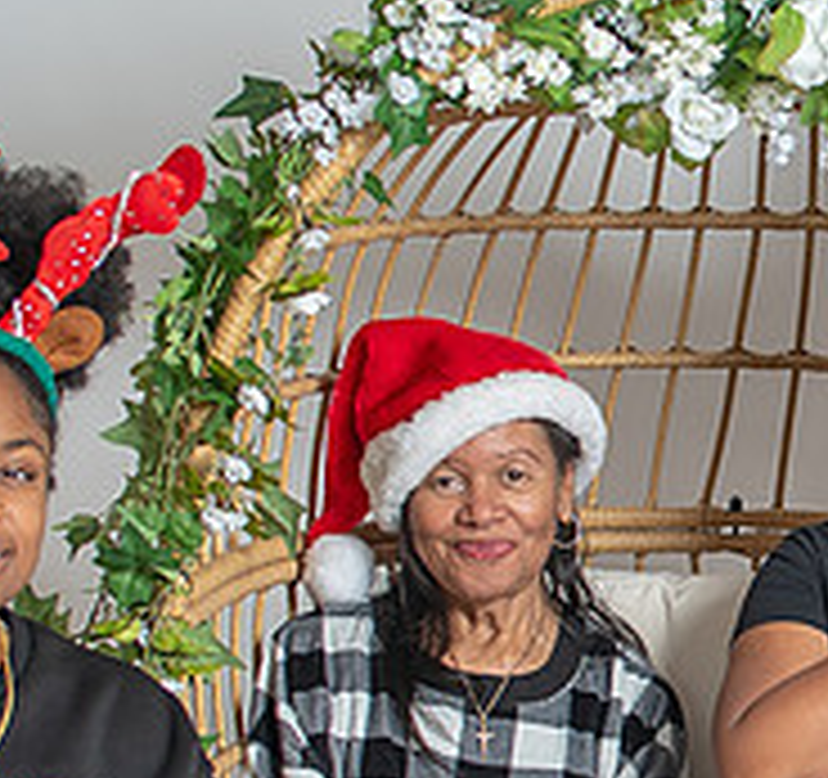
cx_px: 897
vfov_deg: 10.1
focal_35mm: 167
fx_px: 4386
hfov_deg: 10.7
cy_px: 481
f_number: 3.2
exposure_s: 1/250
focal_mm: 35
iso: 100
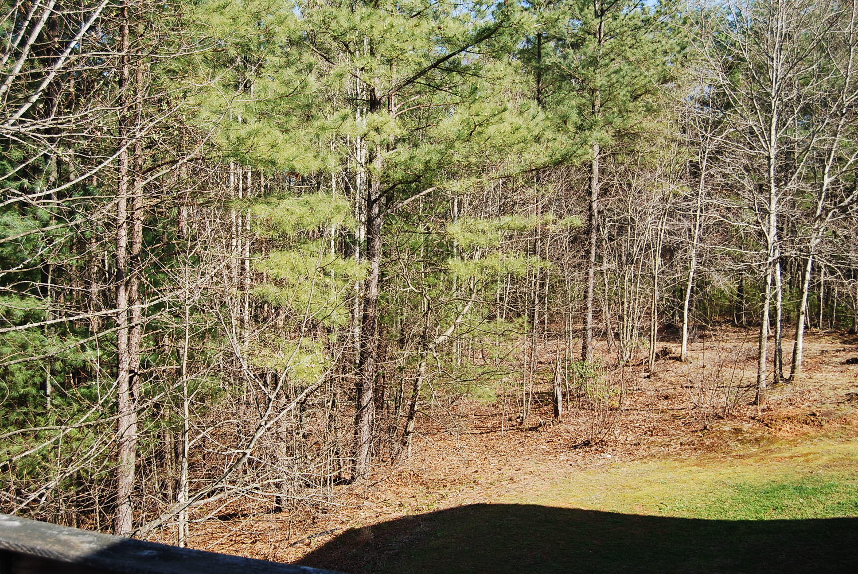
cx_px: 429
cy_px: 287
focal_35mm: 39
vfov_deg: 34.3
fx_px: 931
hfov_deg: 49.5
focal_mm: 26
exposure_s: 1/160
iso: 100
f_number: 7.1
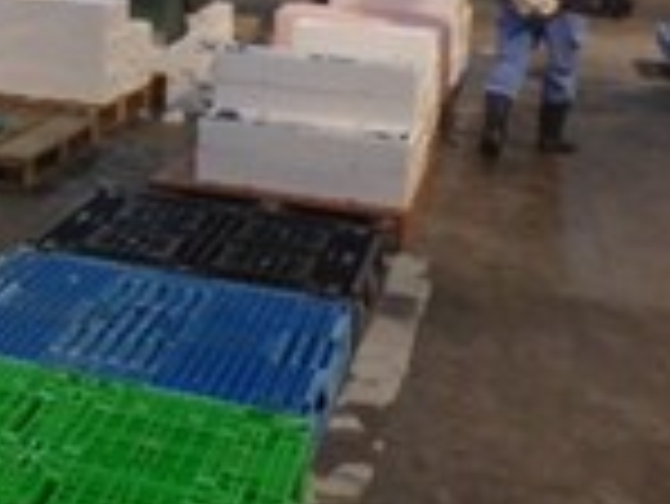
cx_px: -211
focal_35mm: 75
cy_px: -135
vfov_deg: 18.4
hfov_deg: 23.0
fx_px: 1453
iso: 800
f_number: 3.9
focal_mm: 5
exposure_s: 1/60
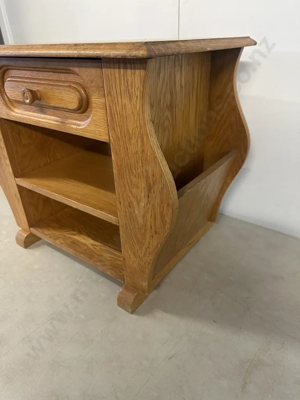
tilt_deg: -30.7
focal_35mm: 24
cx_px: 150
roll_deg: +1.6
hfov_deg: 56.8
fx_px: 277
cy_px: 200
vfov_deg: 71.6
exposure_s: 1/50
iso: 200
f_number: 1.78
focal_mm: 6.86
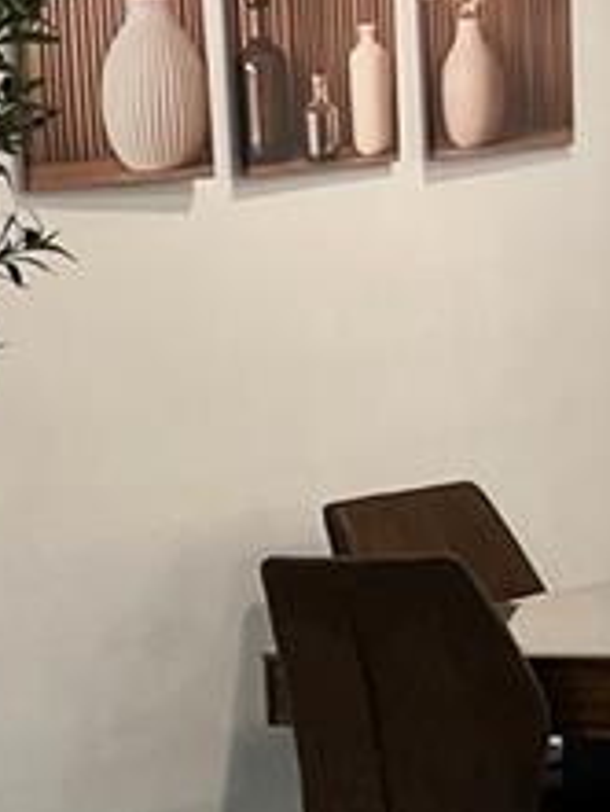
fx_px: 3310
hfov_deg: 10.3
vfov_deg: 13.0
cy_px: 1337
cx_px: -224
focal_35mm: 141
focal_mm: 5.1
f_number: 1.6
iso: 125
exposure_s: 1/120
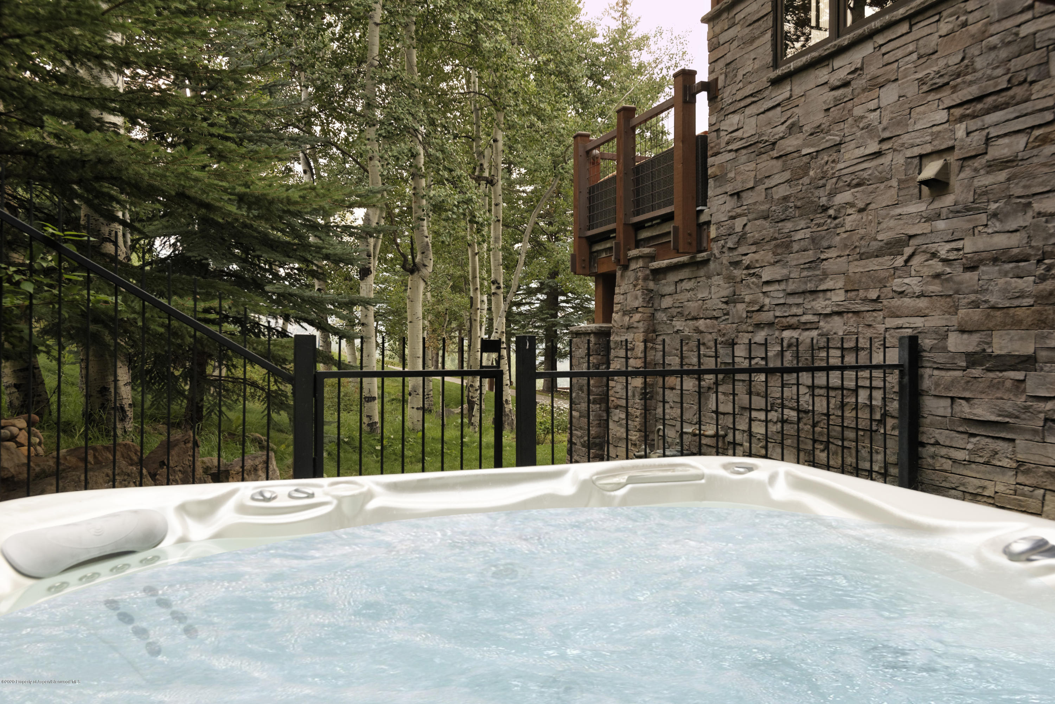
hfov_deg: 69.4
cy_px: 352
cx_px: 528
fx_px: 762
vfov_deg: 49.6
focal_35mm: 26
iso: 640
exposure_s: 1/60
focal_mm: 26
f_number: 7.1
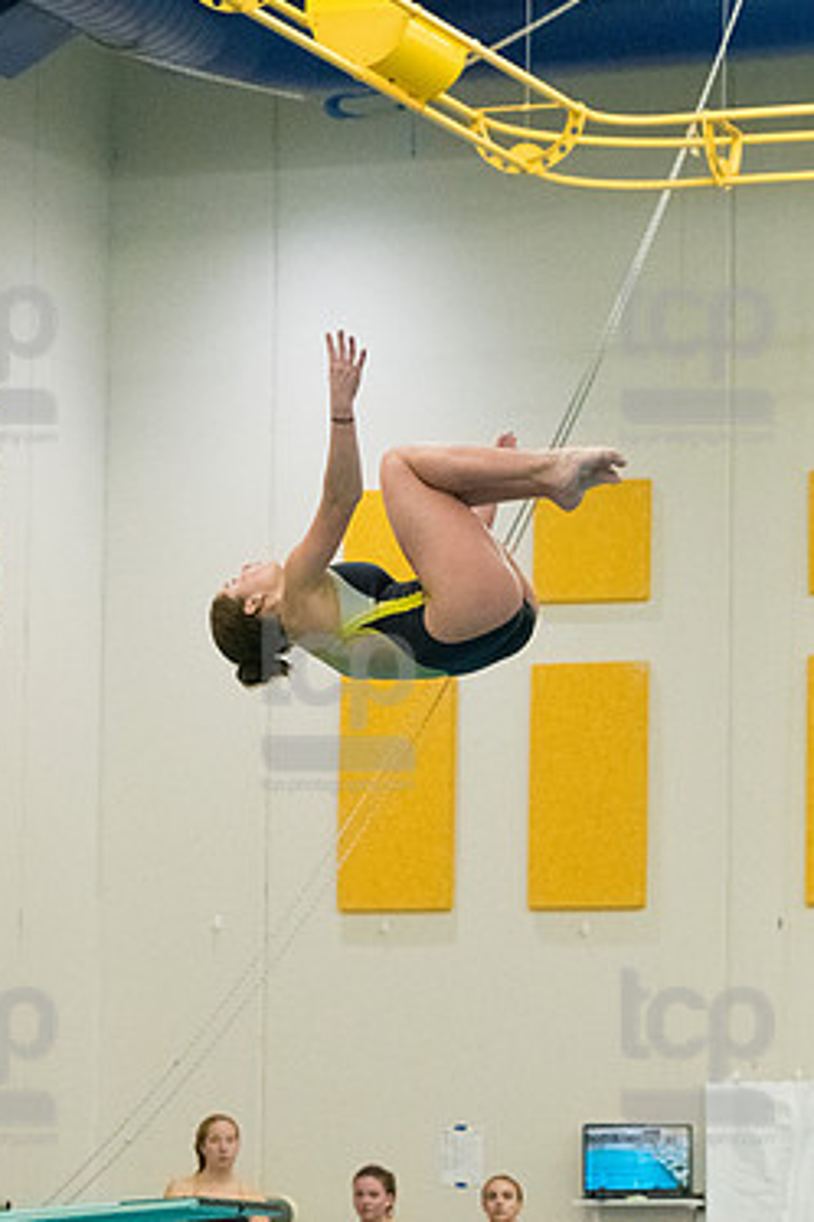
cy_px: 702
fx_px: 5635
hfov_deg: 8.3
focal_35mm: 166
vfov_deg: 12.4
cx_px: 338
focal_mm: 92
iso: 8000
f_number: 5
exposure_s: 1/1250
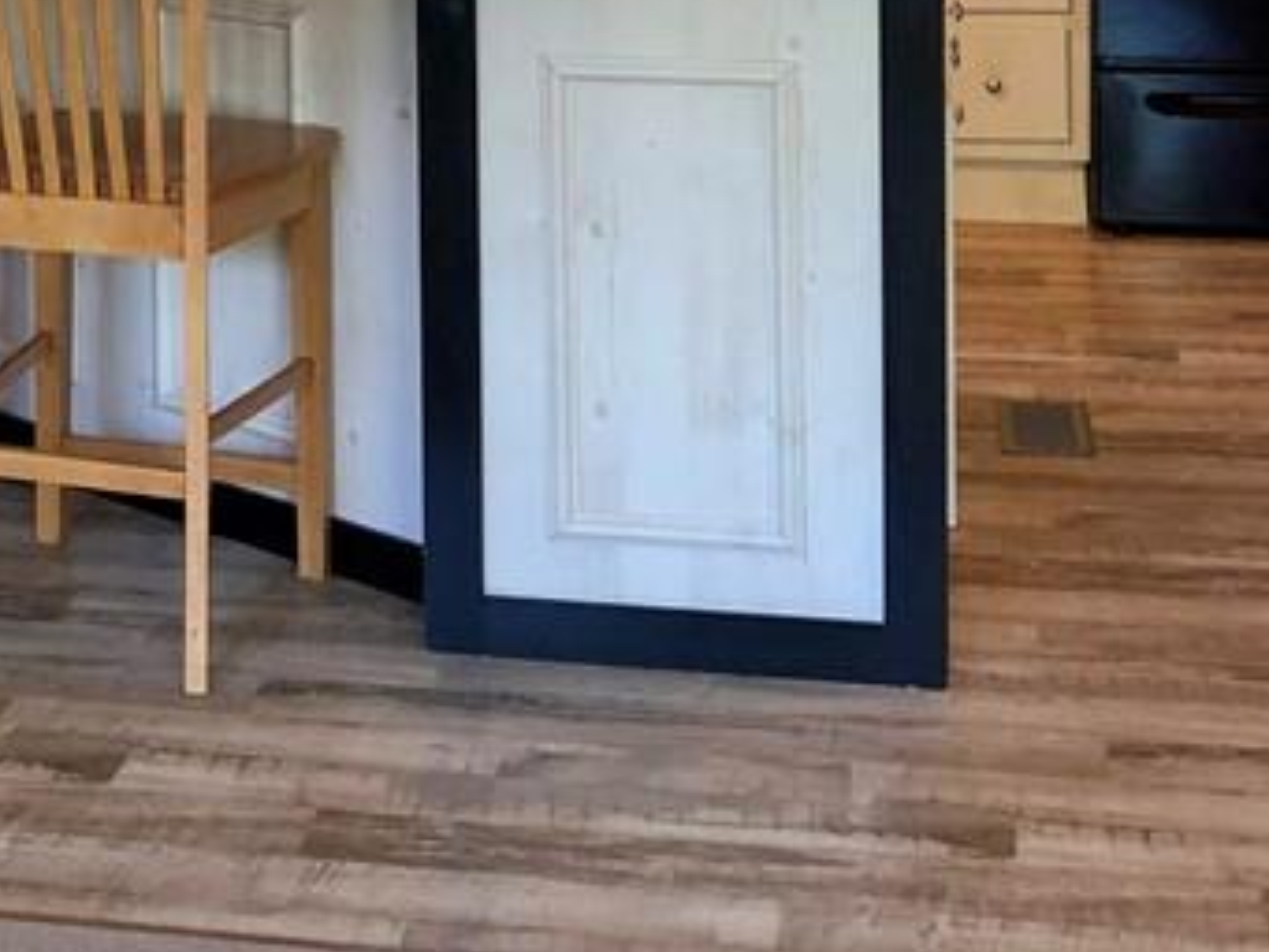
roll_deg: +0.5
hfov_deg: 22.8
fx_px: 3080
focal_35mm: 84
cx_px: 167
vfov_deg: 16.5
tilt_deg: -3.8
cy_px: -327
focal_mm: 3.99
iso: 40
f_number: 1.8
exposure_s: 1/17
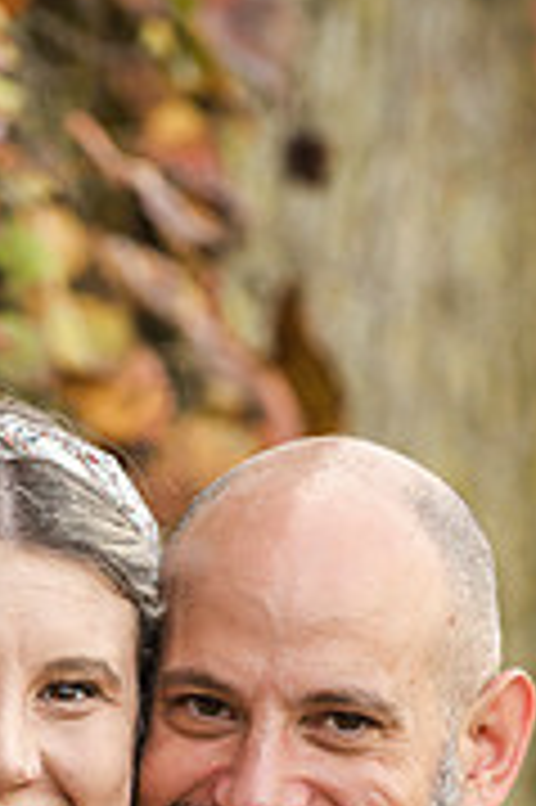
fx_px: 9017
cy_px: 869
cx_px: 5
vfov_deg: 5.1
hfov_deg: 3.4
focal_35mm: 403
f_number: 5
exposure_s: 1/500
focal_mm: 160
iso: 800
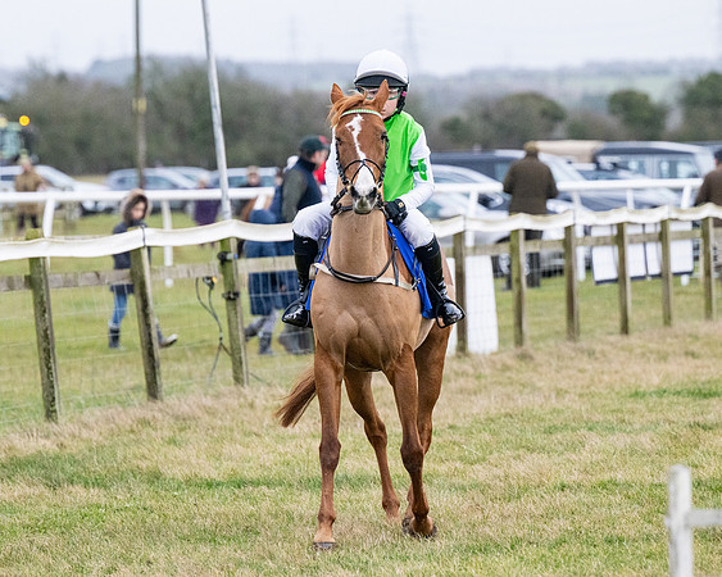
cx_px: 244
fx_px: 5937
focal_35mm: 278
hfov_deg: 7.0
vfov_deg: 5.6
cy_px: 223
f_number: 5
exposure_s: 1/3200
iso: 2000
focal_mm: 200
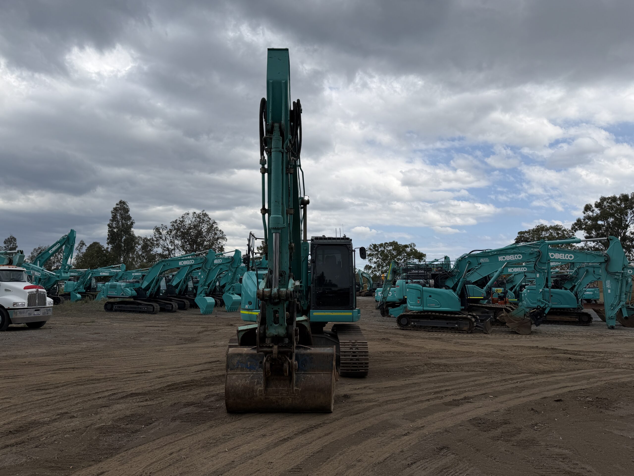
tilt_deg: +7.6
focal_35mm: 24
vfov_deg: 56.8
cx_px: 317
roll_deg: +0.1
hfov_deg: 71.6
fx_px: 440
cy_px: 238
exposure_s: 1/5714
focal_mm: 6.76
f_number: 1.78
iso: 80
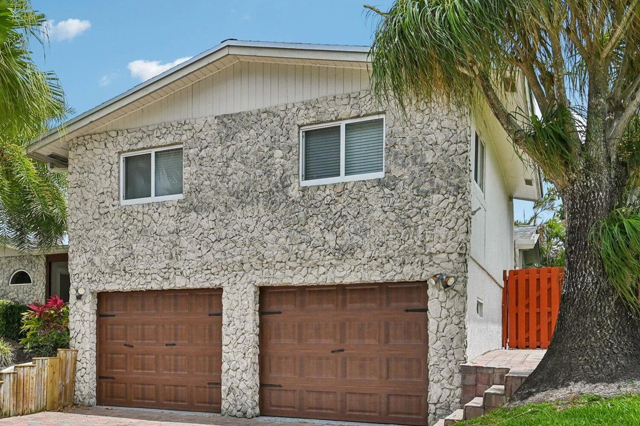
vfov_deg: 38.9
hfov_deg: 55.0
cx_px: 208
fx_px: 599
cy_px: 267
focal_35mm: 34
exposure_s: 1/3200
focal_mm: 24.5
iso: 1250
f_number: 8
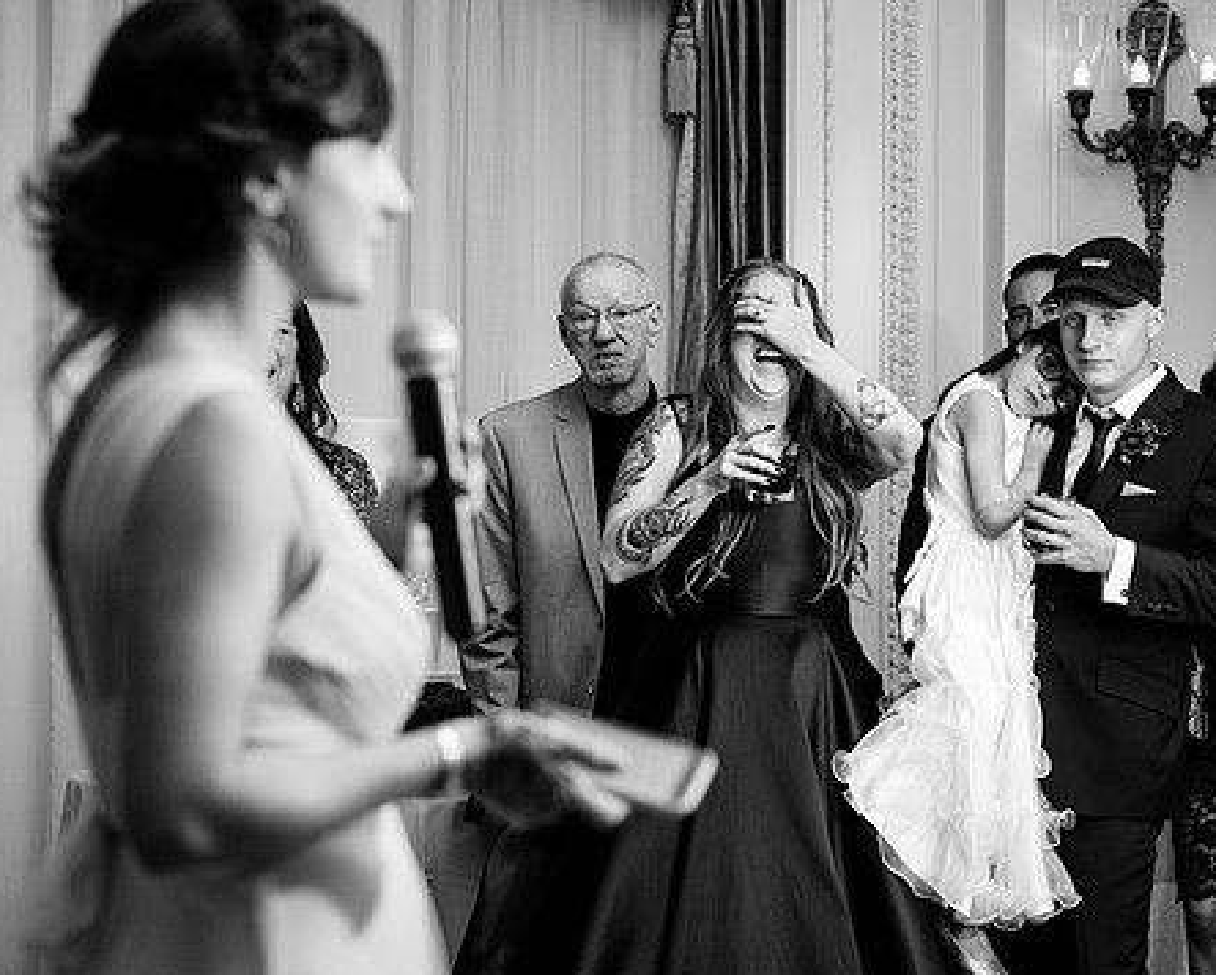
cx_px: 679
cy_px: 524
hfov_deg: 17.6
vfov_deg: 14.2
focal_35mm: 109
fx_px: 3926
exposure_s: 1/200
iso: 2000
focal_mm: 81
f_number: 4
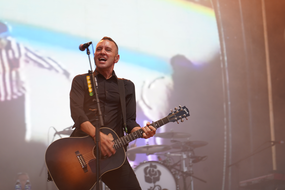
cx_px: 142
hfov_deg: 19.5
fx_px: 831
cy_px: 95
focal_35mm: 105
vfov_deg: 13.0
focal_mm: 105
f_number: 4
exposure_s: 1/125
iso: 640
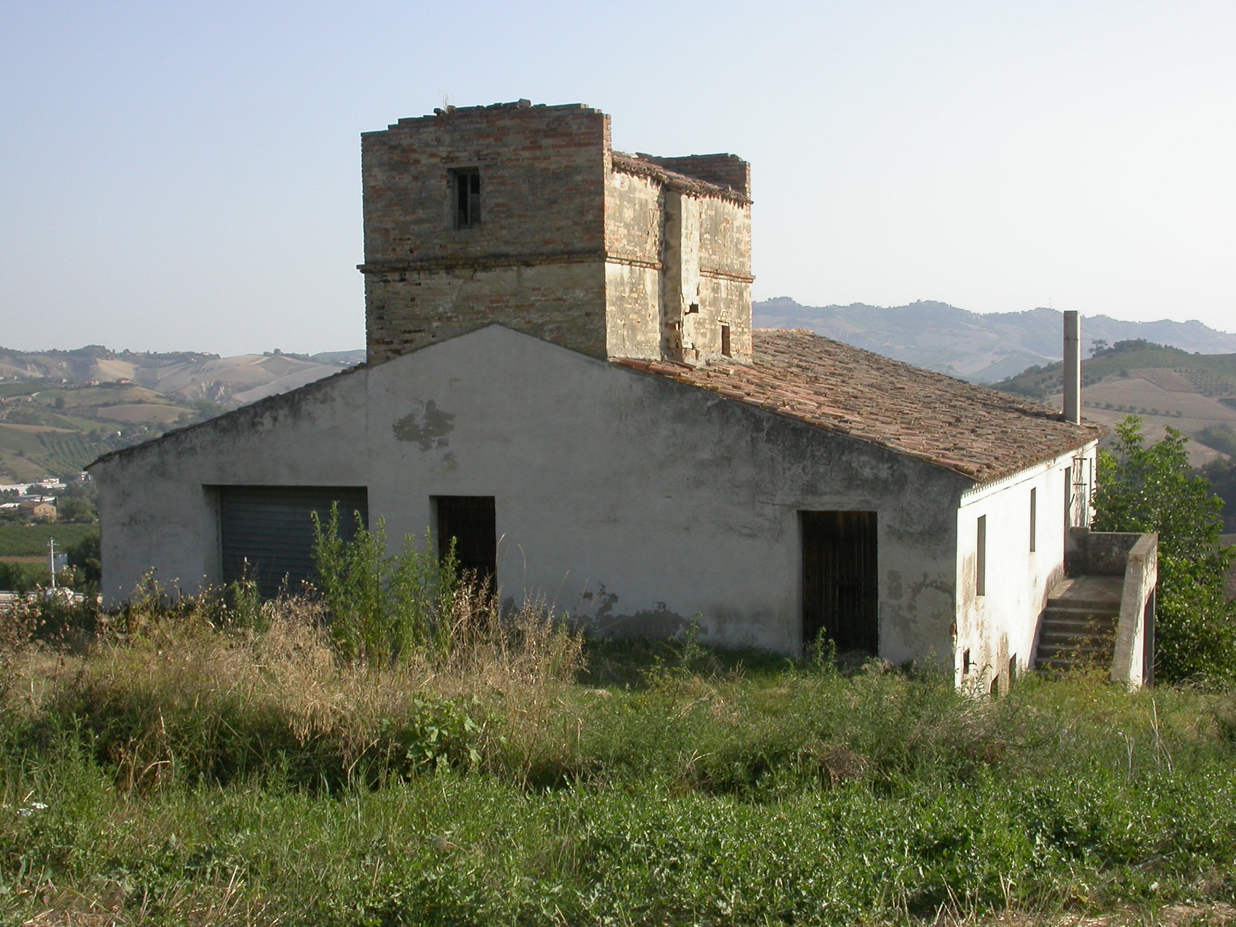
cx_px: 618
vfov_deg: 32.2
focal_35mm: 45
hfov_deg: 42.1
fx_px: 1607
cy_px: 464
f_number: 7
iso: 100
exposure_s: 1/290
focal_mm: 9.3
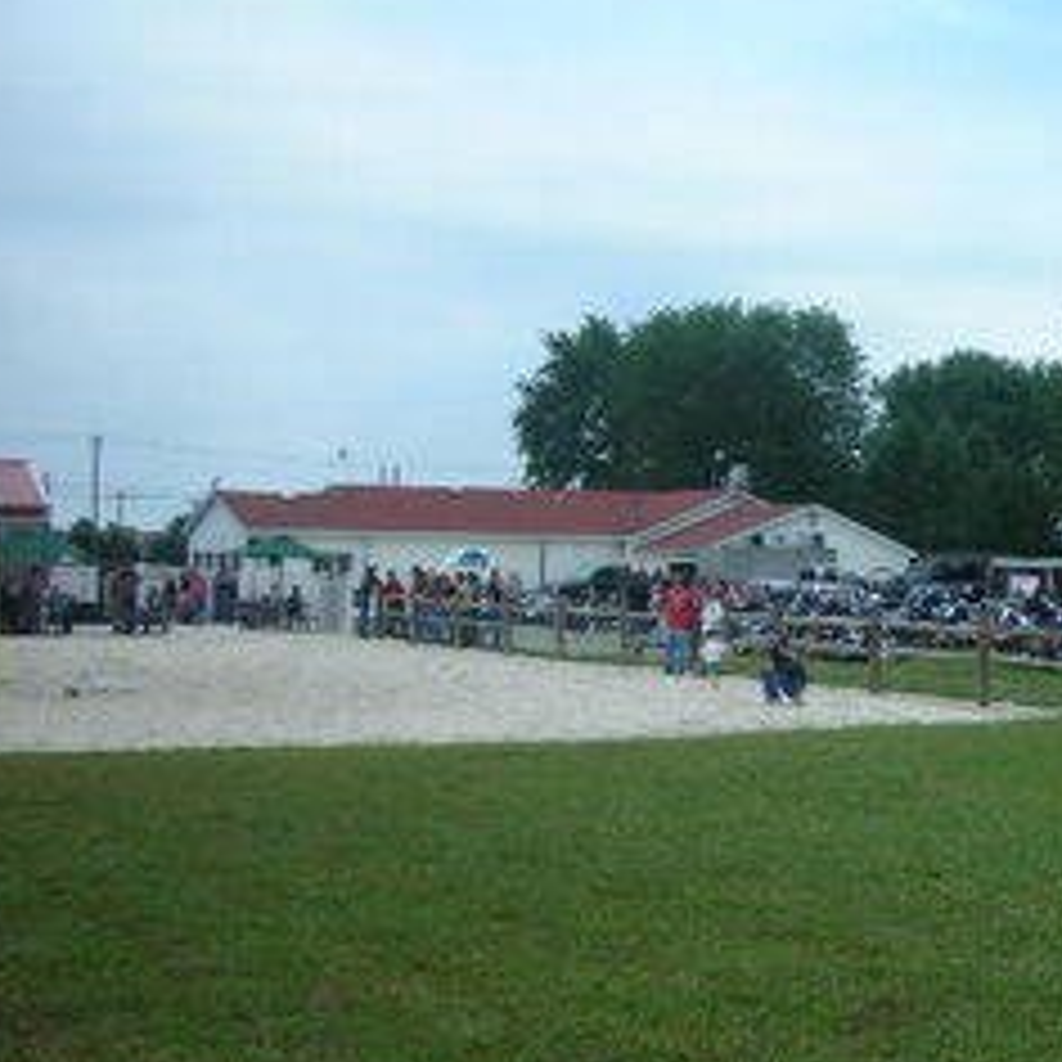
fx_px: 1978
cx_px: 828
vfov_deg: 30.0
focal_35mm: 57
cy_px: 572
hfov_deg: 29.5
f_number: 3.2
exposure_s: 1/357
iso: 50
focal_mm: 6.3
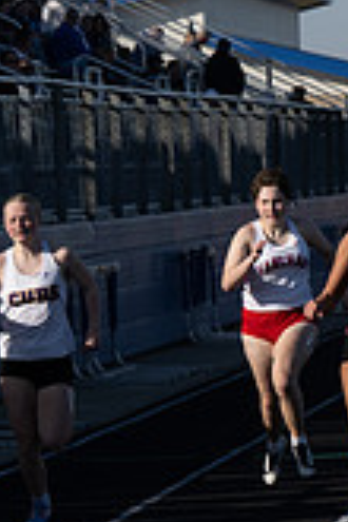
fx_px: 5365
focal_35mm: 370
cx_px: 902
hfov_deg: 3.6
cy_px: 320
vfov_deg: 5.6
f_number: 5.6
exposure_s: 1/1250
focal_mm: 70
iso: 160
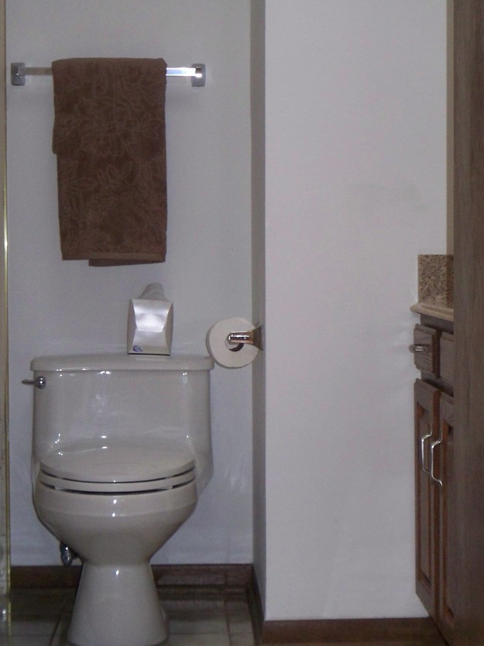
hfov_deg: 18.7
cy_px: 274
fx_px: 1474
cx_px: 239
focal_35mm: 79
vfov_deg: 24.7
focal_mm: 9.9
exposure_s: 1/80
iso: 200
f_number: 4.1
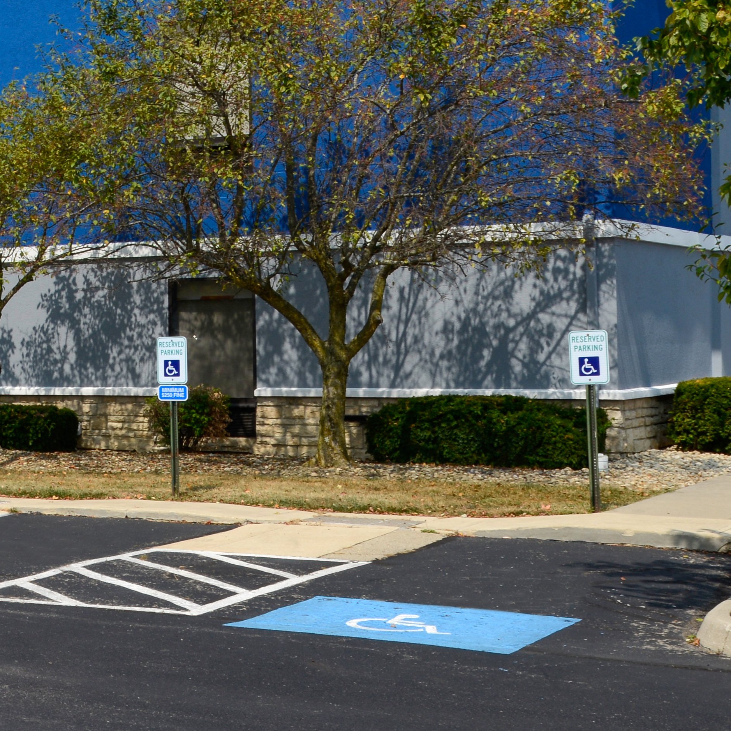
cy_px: -48
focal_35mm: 80
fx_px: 1911
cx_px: -481
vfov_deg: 20.7
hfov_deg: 18.3
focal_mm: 24
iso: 100
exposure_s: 1/100
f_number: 16
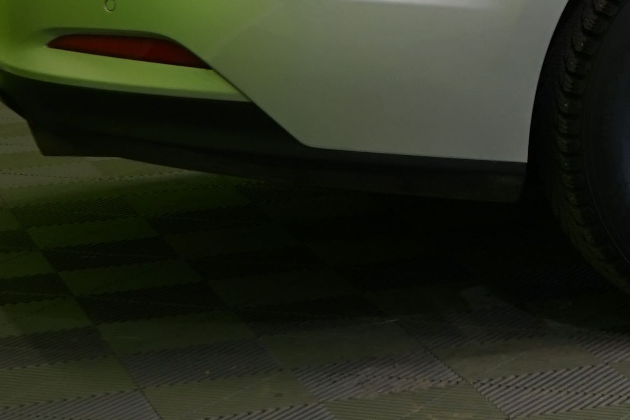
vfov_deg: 9.3
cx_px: 1067
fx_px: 2537
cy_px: -169
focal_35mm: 145
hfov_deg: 13.0
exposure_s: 1/30
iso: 400
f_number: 6.3
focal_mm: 31
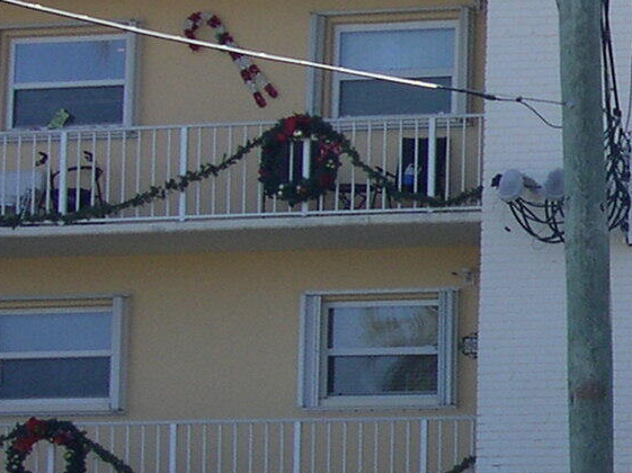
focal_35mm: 154
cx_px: 1212
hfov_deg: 11.7
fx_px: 2810
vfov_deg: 9.6
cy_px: 231
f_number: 7.6
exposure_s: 1/143
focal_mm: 8
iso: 100
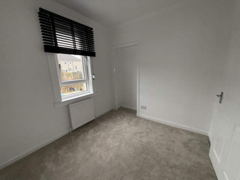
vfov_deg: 85.7
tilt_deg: -11.7
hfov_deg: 102.1
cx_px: 120
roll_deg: +1.8
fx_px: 97
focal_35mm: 14
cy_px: 90
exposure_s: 1/122
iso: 64
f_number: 2.2
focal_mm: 2.22
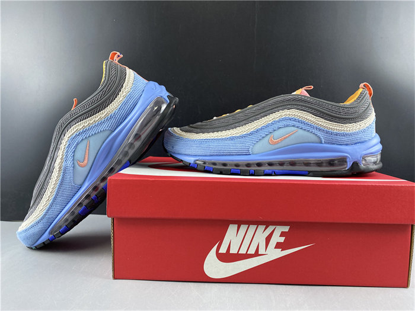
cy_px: 156
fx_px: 312
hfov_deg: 67.3
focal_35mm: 26
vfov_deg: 53.1
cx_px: 208
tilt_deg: -3.3
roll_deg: -0.8
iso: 100
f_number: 1.8
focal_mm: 4.25
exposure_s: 1/100
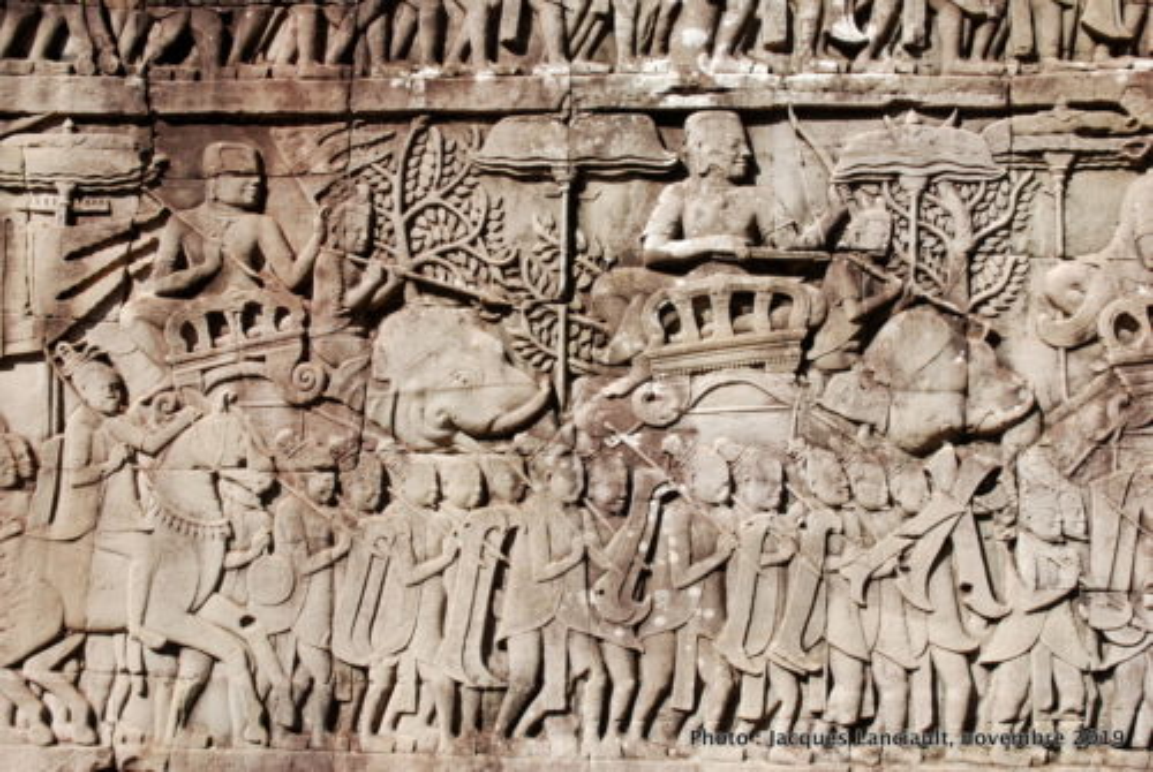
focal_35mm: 36
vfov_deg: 37.0
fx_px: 1155
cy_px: 386
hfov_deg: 53.1
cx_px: 576
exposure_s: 1/125
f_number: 11
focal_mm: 24
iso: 200
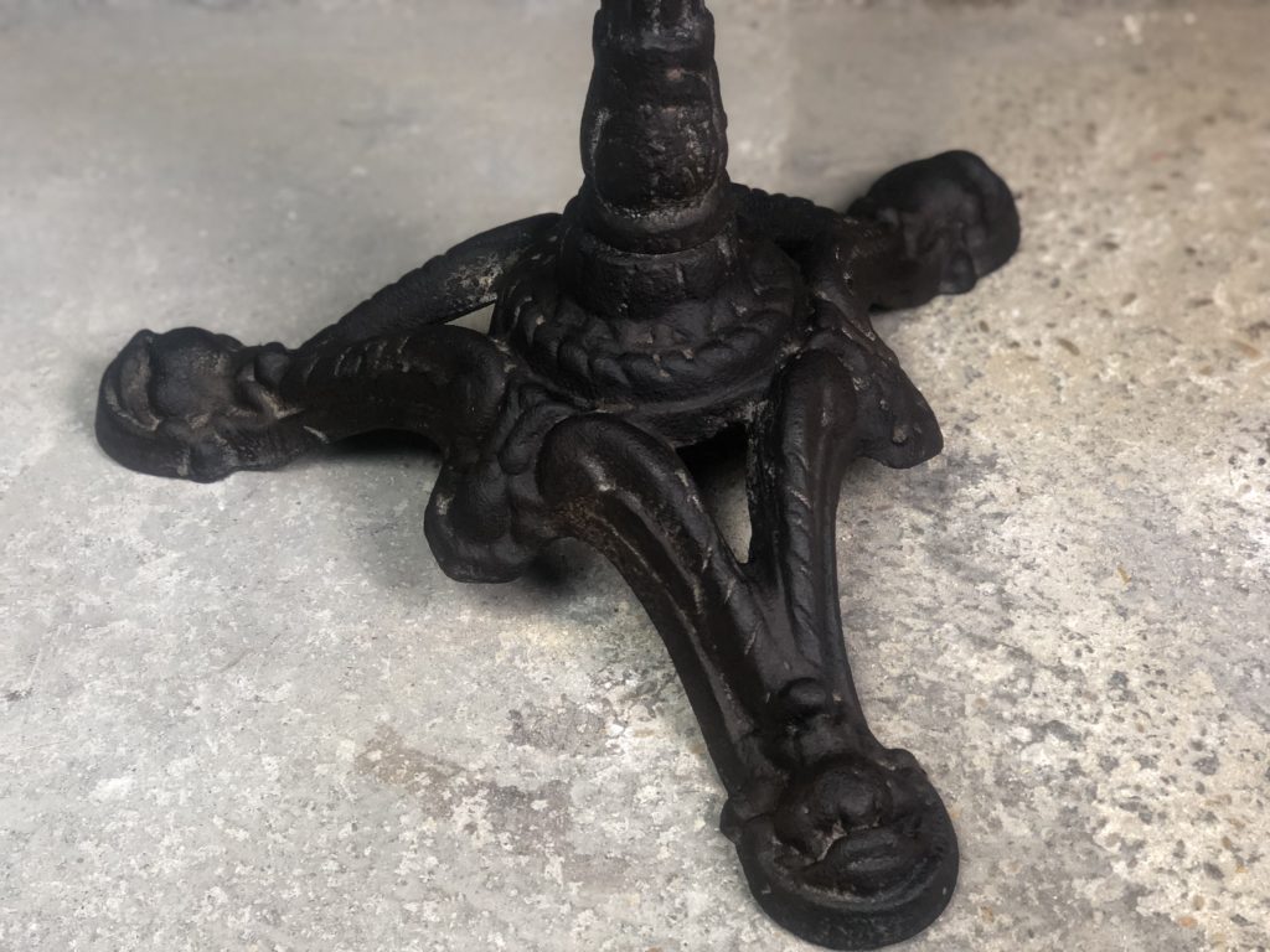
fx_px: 1908
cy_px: 476
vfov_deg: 28.0
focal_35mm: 52
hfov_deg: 36.8
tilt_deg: -46.0
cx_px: 635
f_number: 2.4
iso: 100
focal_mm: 6
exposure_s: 1/50
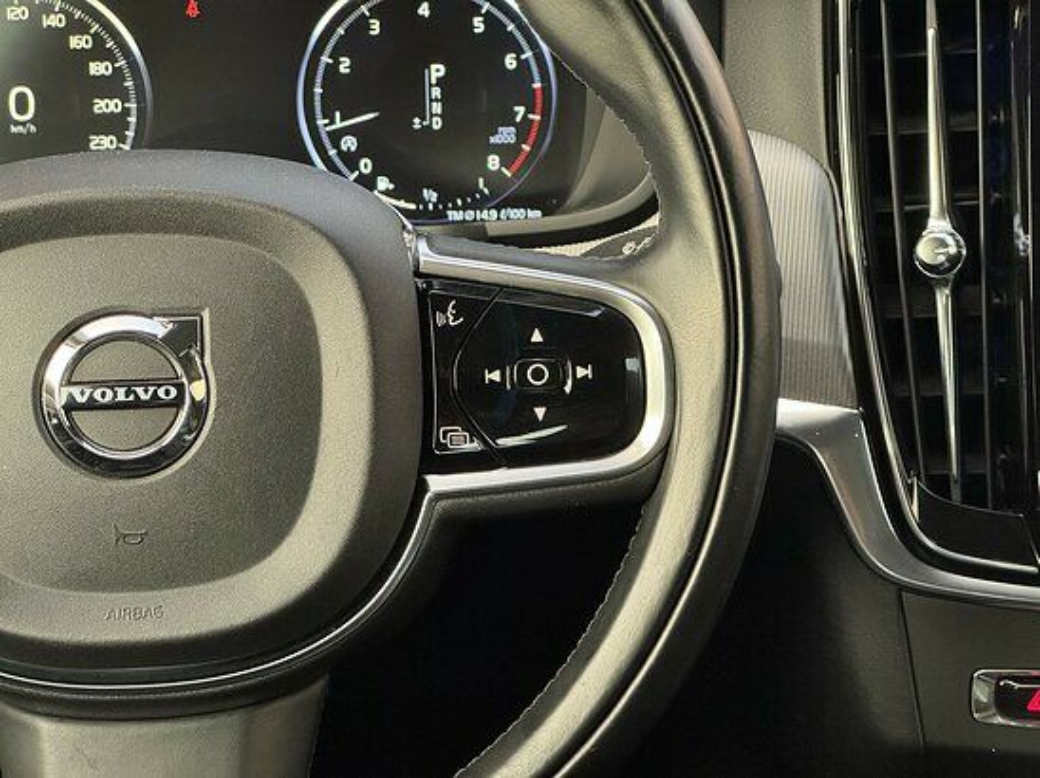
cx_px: 520
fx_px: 2311
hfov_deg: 25.4
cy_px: 389
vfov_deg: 19.1
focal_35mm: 77
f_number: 2.8
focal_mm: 9
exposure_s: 1/55
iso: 640
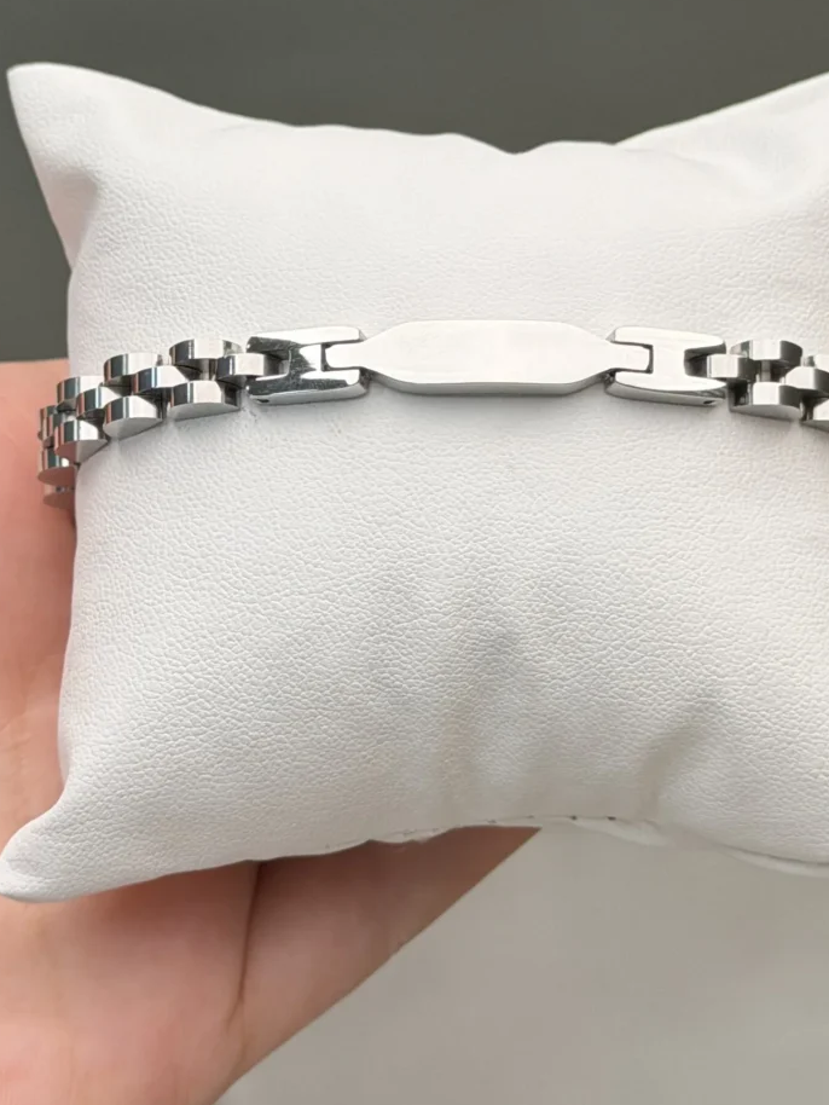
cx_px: 475
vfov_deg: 34.3
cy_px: 462
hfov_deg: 26.1
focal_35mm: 56
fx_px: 1787
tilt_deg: -75.3
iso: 64
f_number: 1.78
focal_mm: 6.76
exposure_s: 1/786
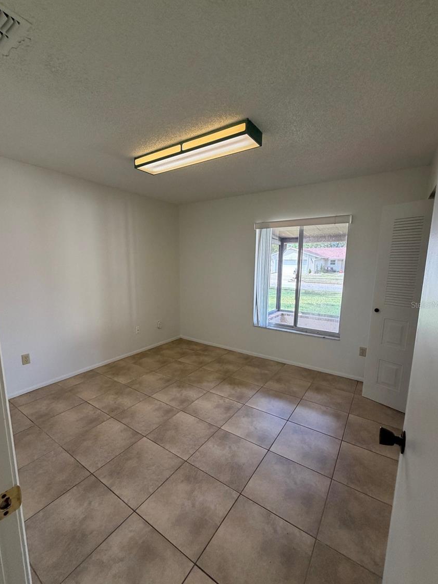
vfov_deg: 98.1
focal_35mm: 15
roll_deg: -0.8
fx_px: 253
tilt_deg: -9.1
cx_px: 213
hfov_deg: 81.7
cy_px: 305
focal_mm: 2.22
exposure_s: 1/60
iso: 200
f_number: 2.2
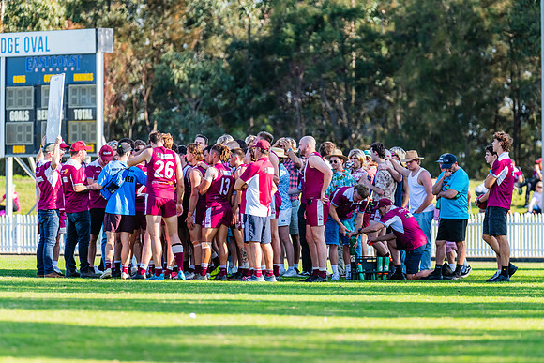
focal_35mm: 296
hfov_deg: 7.0
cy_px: 182
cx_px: 274
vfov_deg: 4.7
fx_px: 4466
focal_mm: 290
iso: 800
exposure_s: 1/1600
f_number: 4.5
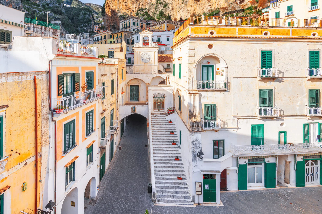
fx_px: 170
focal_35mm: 19
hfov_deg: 86.4
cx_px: 139
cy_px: 103
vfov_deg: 64.5
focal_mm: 16
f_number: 8
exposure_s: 1/60
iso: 64
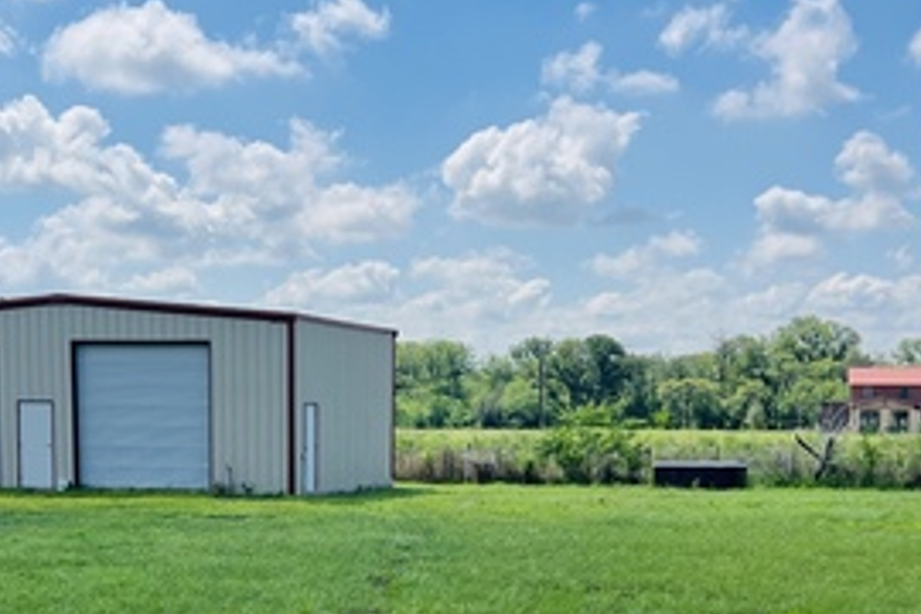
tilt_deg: -7.7
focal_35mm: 64
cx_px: 314
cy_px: 604
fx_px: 1637
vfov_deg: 20.6
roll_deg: -0.7
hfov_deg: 31.2
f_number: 1.5
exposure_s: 1/5882
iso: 50
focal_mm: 5.7
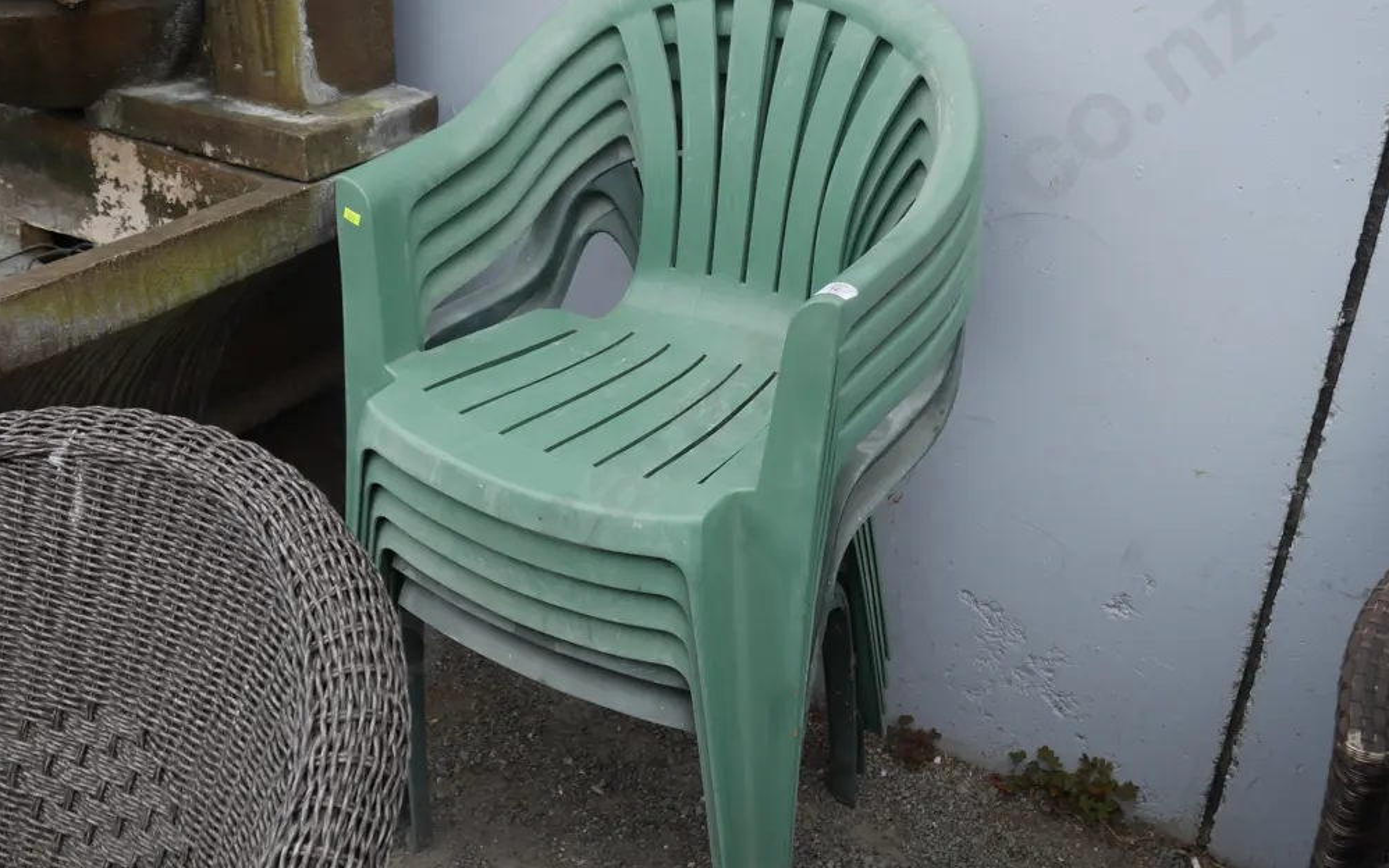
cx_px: 688
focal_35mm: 37
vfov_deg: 34.4
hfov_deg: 52.7
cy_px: 435
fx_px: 1401
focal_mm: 17
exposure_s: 1/250
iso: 200
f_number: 4.5
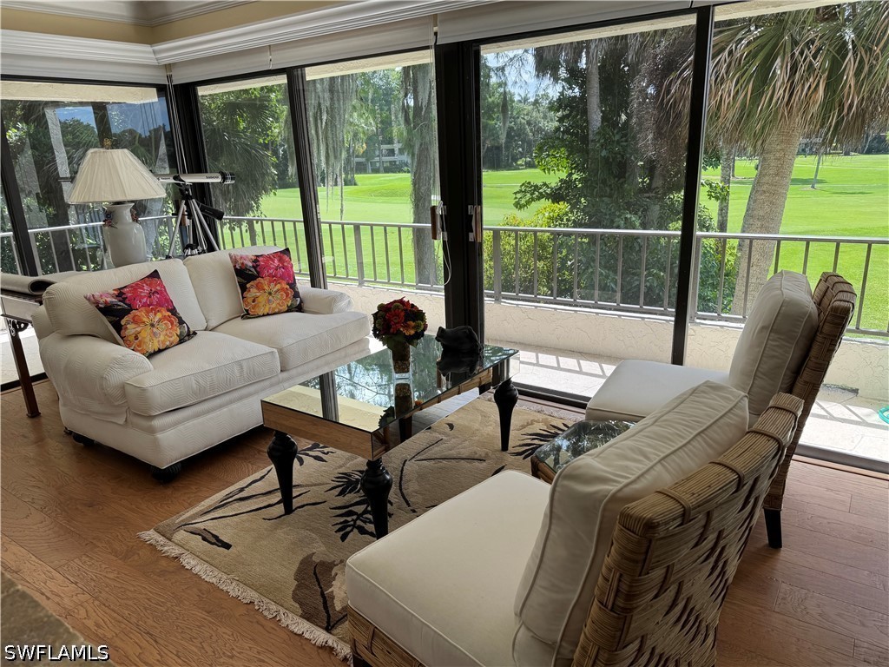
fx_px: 616
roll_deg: +2.3
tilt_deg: -18.0
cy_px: 334
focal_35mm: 24
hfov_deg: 71.6
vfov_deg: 56.8
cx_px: 444
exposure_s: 1/802
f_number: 1.78
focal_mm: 6.76
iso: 80
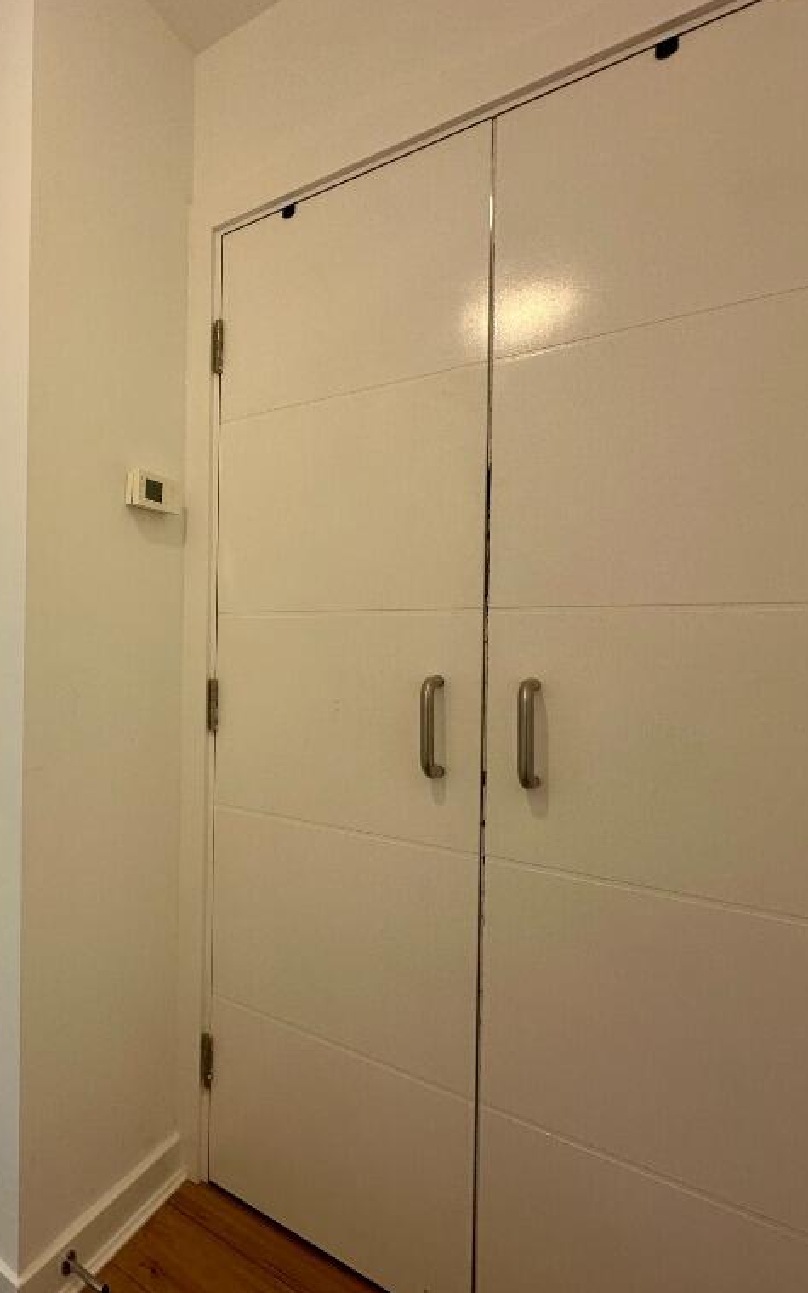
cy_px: 643
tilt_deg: -0.8
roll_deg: -0.6
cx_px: -26
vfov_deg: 85.1
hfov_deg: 47.7
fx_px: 705
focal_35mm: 20
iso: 80
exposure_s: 1/100
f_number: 2.2
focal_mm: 2.22
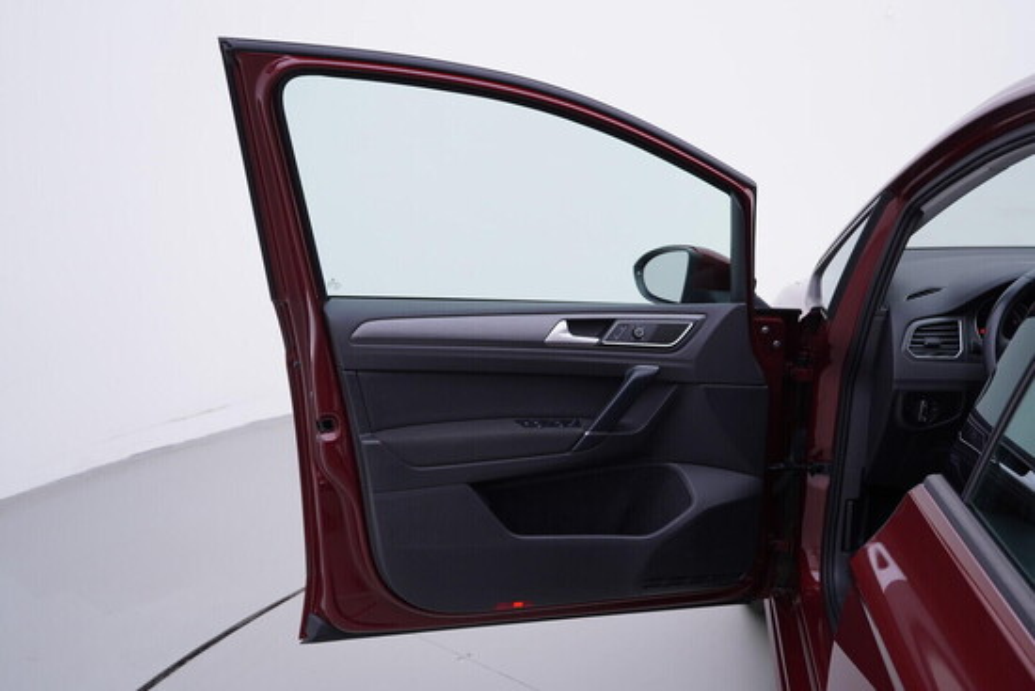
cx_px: 518
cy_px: 346
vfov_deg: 36.9
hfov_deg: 53.1
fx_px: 1035
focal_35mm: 36
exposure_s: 1/60
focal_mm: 24
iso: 125
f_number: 3.5
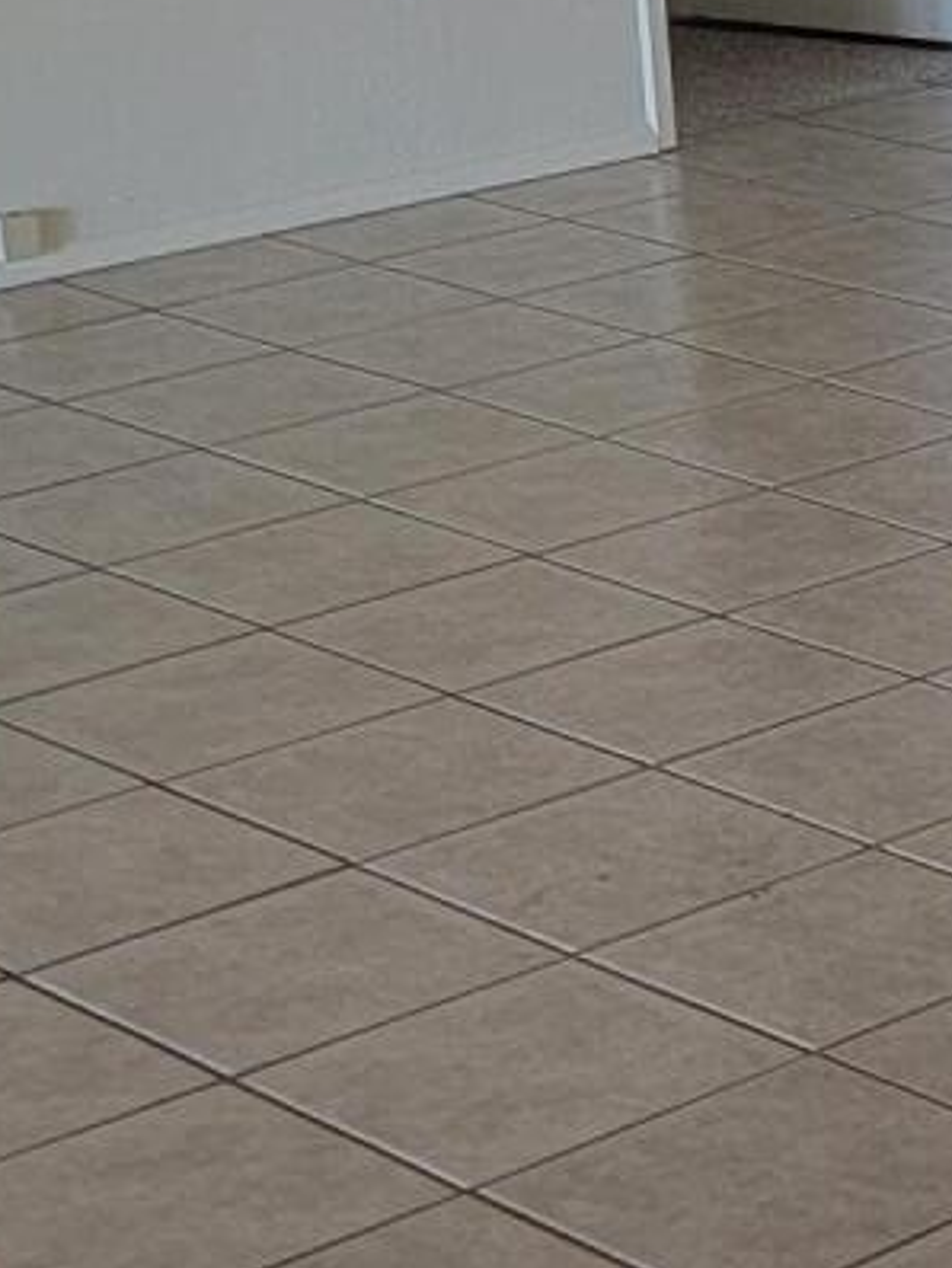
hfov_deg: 11.5
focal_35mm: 121
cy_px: 434
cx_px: 1636
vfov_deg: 16.2
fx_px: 4435
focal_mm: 6.7
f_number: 1.8
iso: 200
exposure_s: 1/120
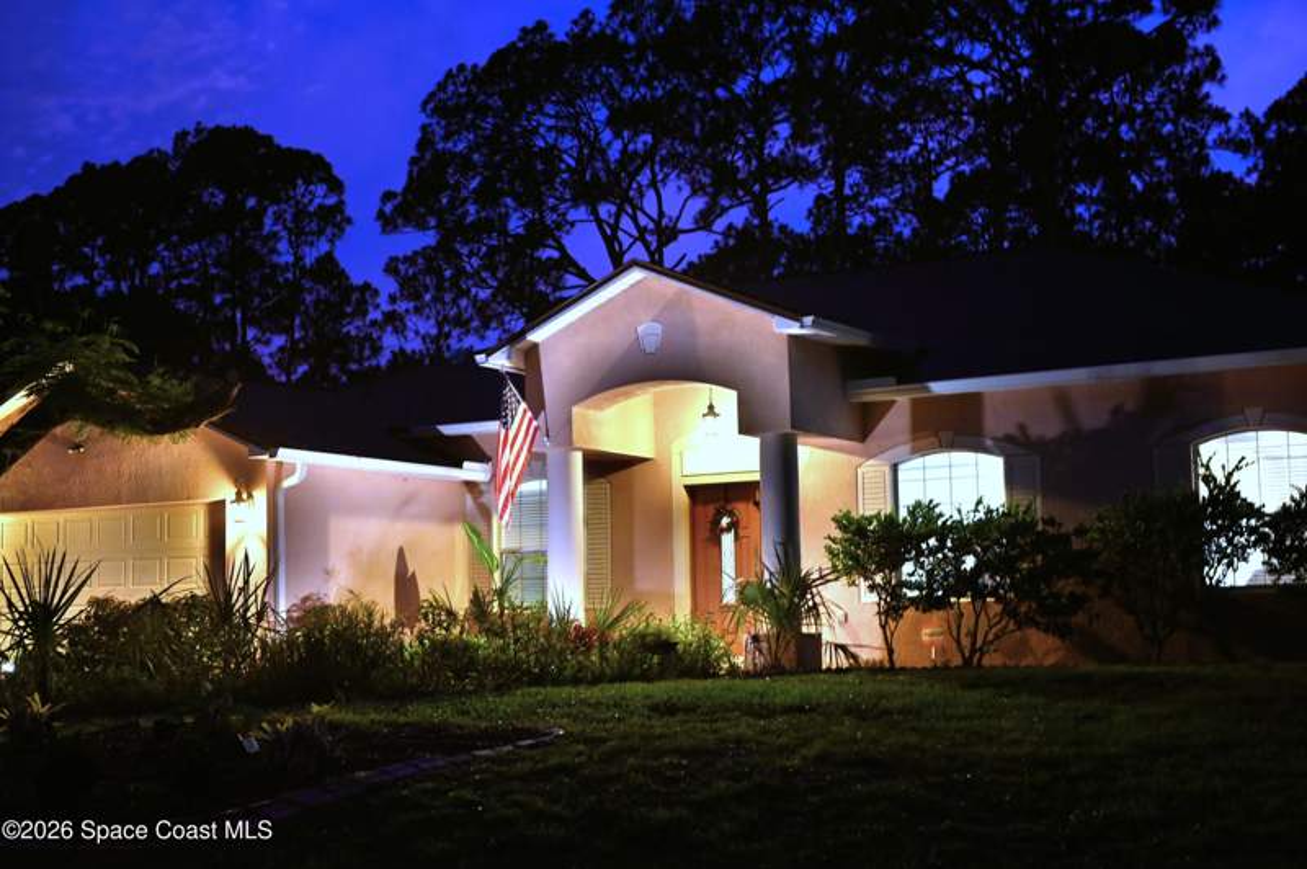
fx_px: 1814
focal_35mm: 50
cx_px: 654
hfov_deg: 39.6
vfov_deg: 26.9
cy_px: 434
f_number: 4
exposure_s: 1/8
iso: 3200
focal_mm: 50
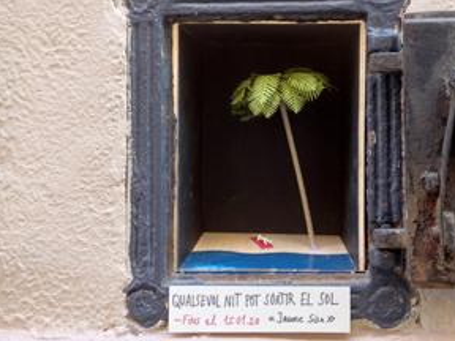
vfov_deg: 20.1
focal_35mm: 73
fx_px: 960
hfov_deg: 26.5
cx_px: 318
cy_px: 103
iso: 50
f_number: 2.4
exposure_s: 1/40
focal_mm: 4.28
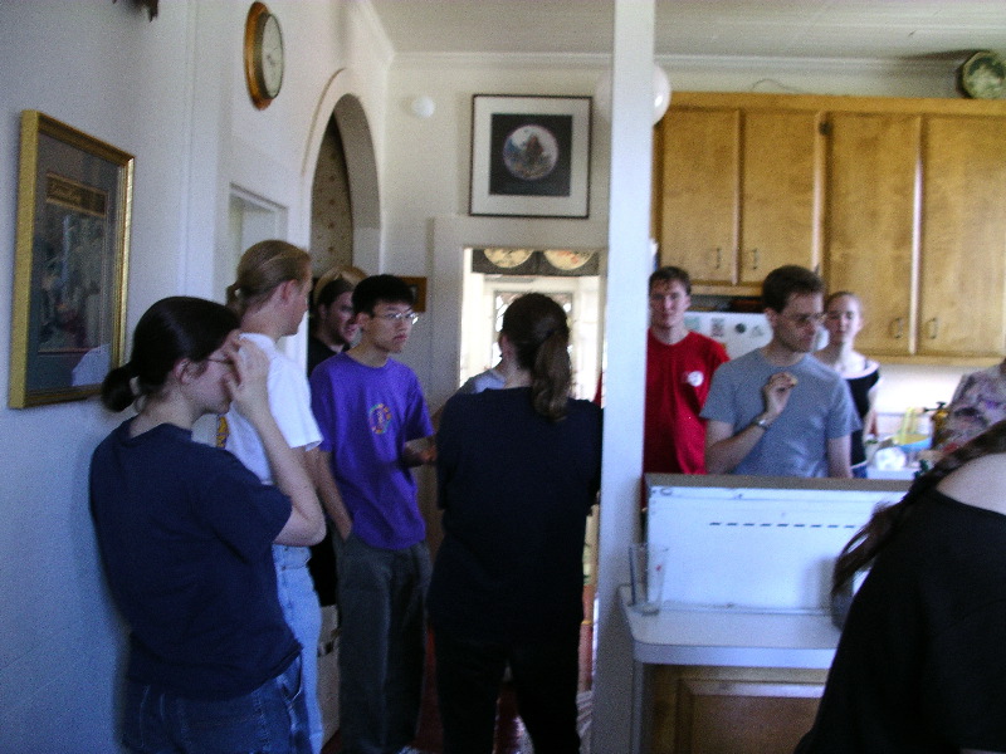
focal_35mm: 37
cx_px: 503
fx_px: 1075
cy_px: 377
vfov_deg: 38.7
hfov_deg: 50.1
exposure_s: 1/35
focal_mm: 7.8
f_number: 2.8
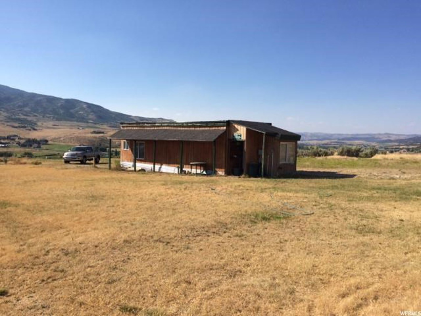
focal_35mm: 29
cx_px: 210
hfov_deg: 61.7
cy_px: 158
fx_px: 353
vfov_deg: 48.2
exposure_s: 1/2564
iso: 32
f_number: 2.2
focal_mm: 4.15
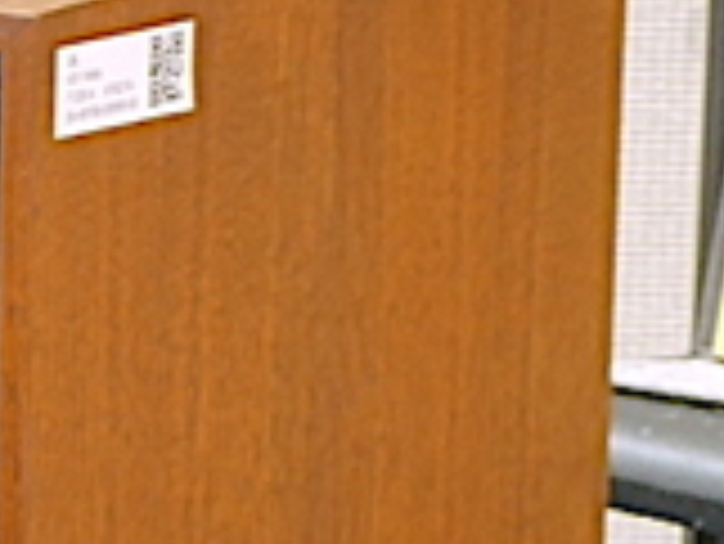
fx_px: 8749
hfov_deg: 4.6
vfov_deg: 3.5
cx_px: -1282
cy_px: 1133
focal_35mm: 418
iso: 100
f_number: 4.5
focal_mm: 12.5
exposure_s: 1/1.3
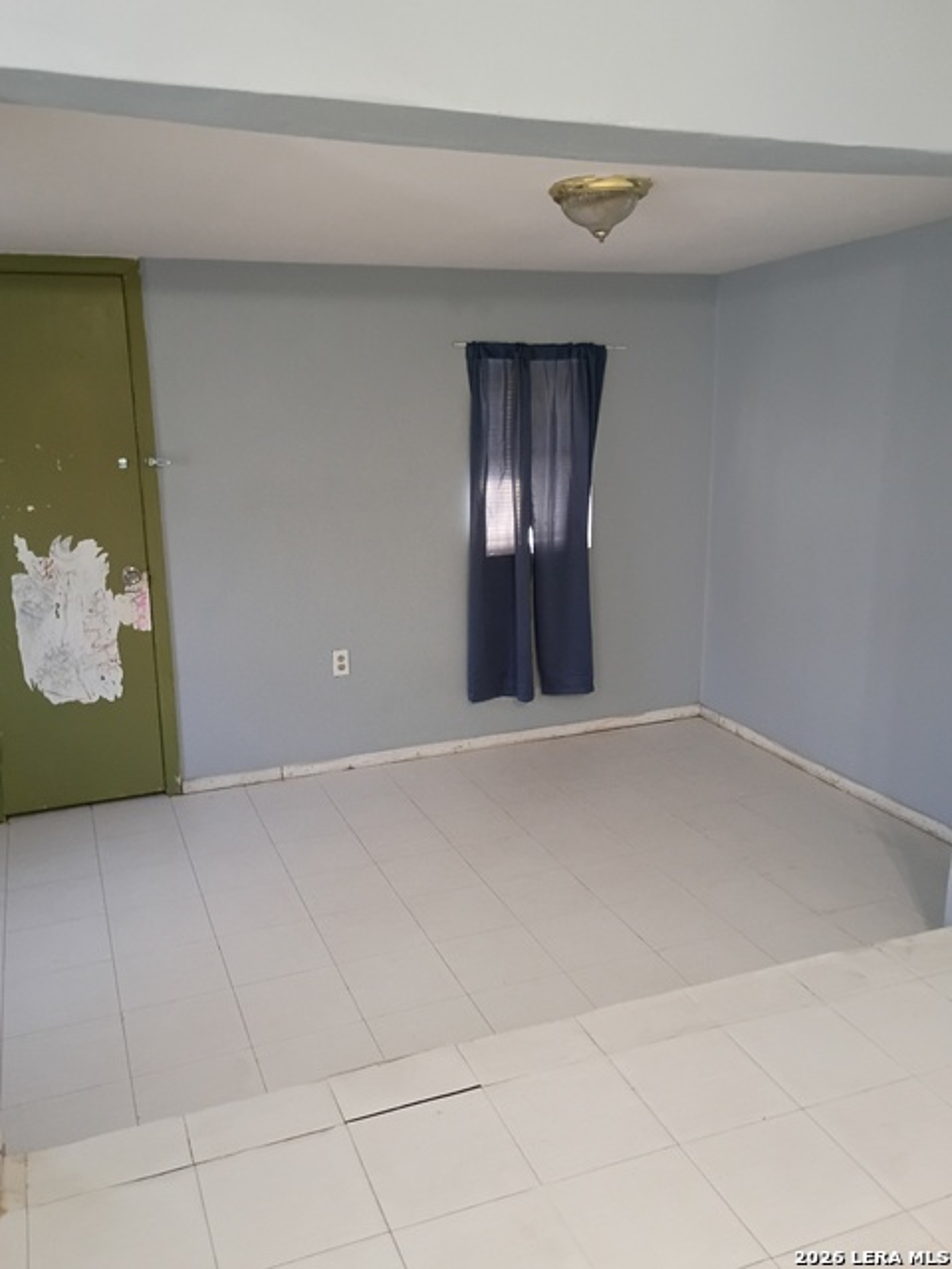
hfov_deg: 48.2
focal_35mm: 29
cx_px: 476
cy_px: 634
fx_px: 1063
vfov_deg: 61.7
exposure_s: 1/30
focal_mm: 4.27
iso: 1208
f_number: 1.8
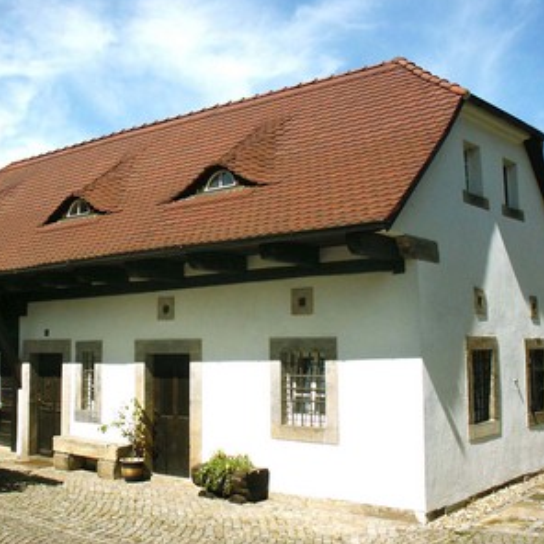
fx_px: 747
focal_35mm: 42
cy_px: 274
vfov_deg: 40.0
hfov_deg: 39.7
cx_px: 198
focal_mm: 7.18
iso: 64
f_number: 6.7
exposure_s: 1/350
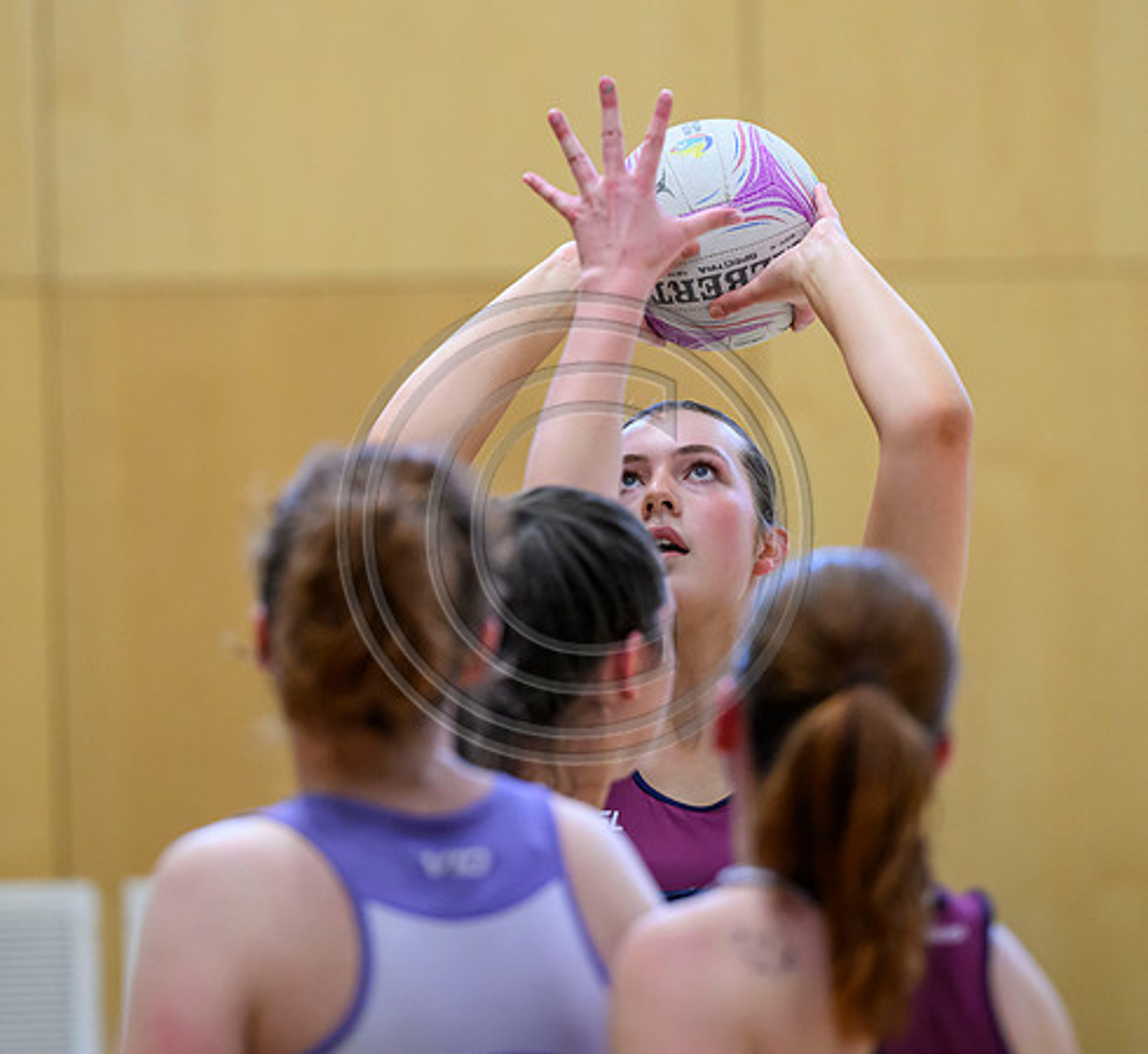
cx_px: 598
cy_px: 372
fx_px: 11402
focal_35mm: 317
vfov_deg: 5.3
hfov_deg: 5.8
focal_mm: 200
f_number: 3.2
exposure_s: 1/1000
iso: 3200
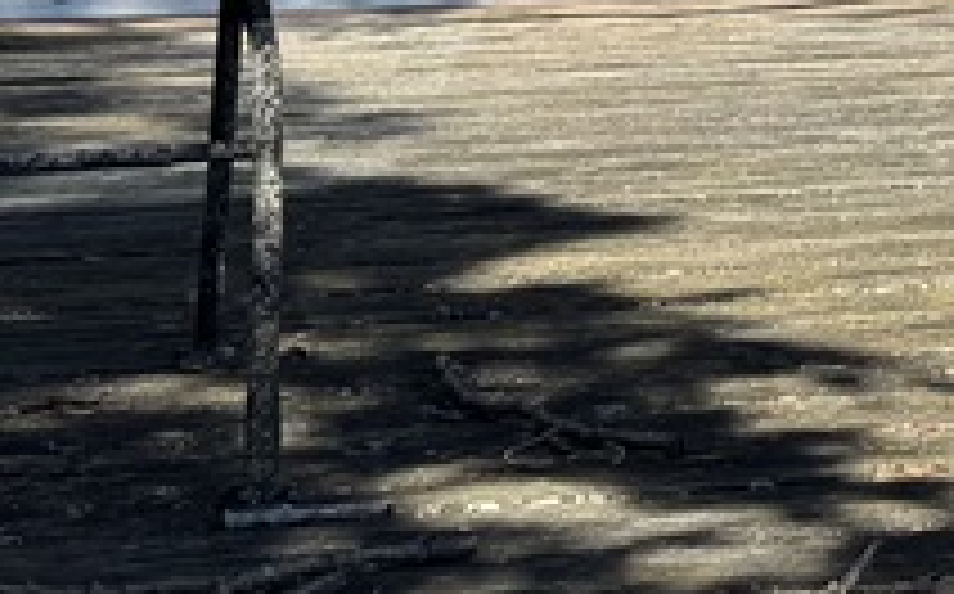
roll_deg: +0.2
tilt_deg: +5.3
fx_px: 4493
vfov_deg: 7.1
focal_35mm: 173
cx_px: 1575
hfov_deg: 11.4
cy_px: -837
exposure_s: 1/2506
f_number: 1.78
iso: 80
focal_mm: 6.76
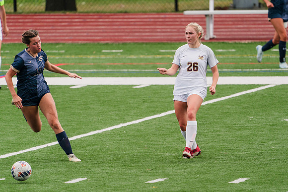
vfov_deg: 1.9
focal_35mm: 711
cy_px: 104
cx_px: 165
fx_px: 5686
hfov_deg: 2.9
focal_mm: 600
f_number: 6.3
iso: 800
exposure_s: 1/1600
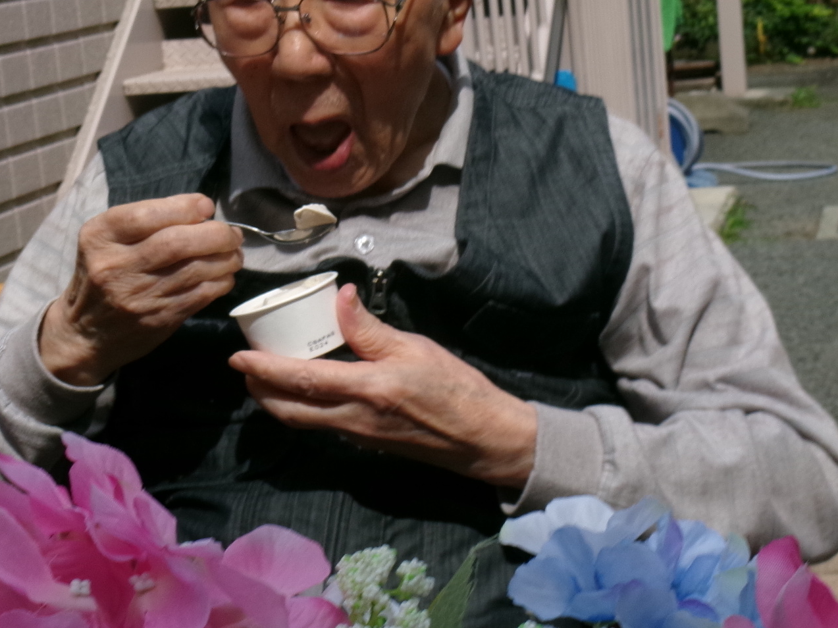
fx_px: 2493
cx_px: 429
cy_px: 147
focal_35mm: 103
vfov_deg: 14.3
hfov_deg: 19.1
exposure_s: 1/125
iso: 100
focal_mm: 11.5
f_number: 13.7
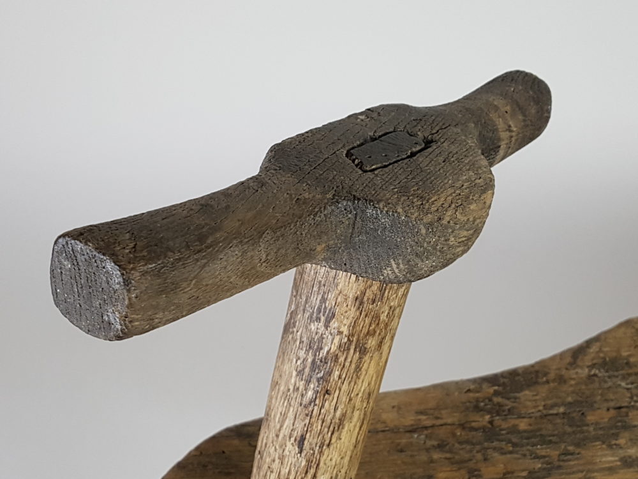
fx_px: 479
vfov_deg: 53.1
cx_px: 319
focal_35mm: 26
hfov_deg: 67.3
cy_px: 240
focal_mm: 4.2
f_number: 1.7
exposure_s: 1/50
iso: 100
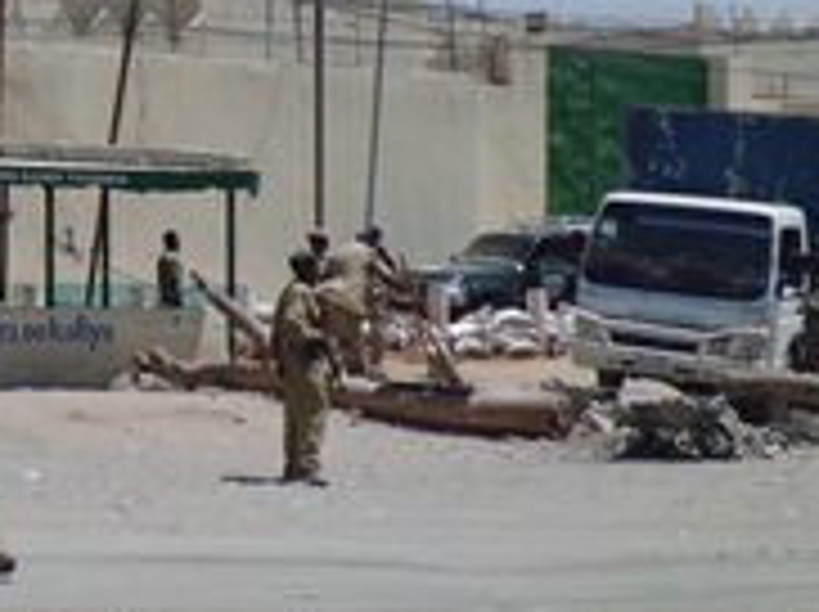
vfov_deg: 12.6
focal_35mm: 116
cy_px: -4
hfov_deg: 16.6
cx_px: -40
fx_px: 2741
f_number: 9.6
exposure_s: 1/200
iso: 64
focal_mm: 8.3
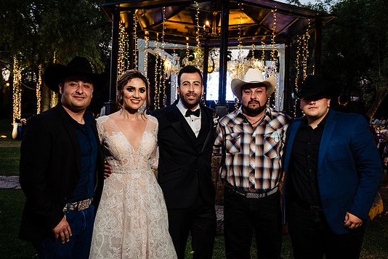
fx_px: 410
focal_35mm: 38
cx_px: 198
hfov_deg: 50.7
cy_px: 138
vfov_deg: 35.0
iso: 1600
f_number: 5.6
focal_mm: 35
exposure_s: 1/80
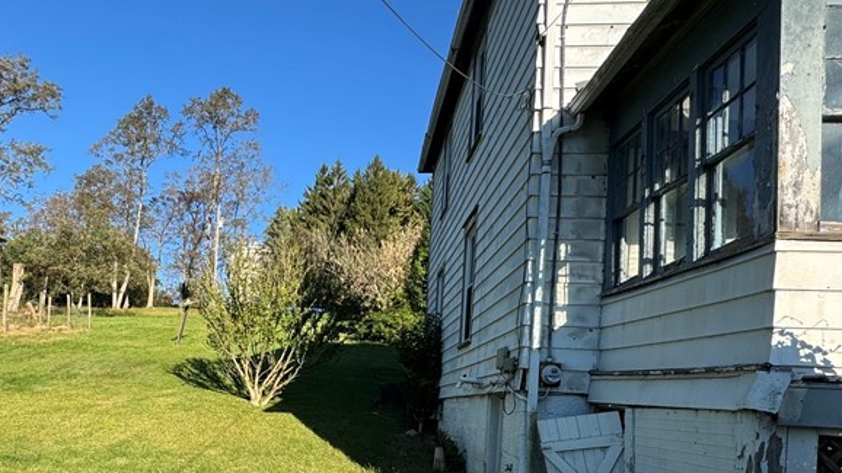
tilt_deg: +3.2
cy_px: 386
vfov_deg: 40.9
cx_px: 278
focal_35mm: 27
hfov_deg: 67.9
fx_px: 603
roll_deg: -3.4
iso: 50
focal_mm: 2.22
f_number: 2.2
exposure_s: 1/821
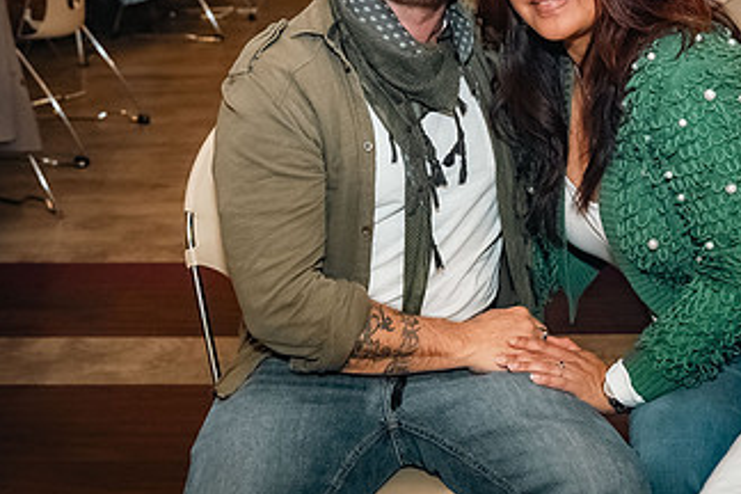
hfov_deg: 33.6
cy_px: 102
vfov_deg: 22.7
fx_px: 1214
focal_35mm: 59
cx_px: 496
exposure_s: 1/100
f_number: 3.5
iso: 1600
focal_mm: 33
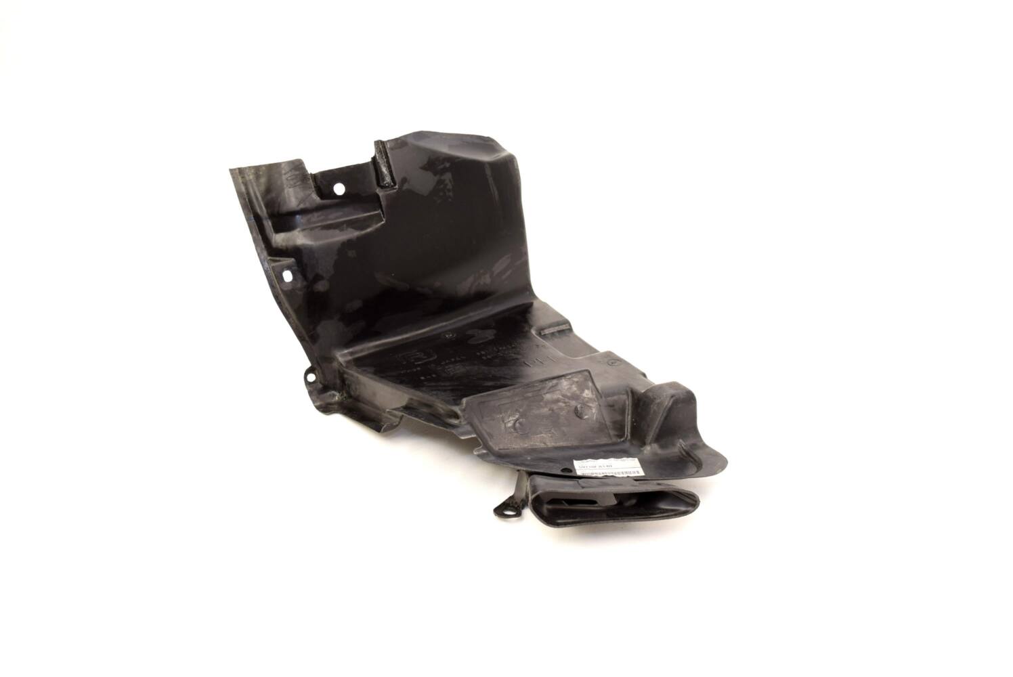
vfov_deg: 35.6
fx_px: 1056
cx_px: 506
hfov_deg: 51.2
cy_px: 338
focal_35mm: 38
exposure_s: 1/125
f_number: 5.6
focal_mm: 25
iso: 400
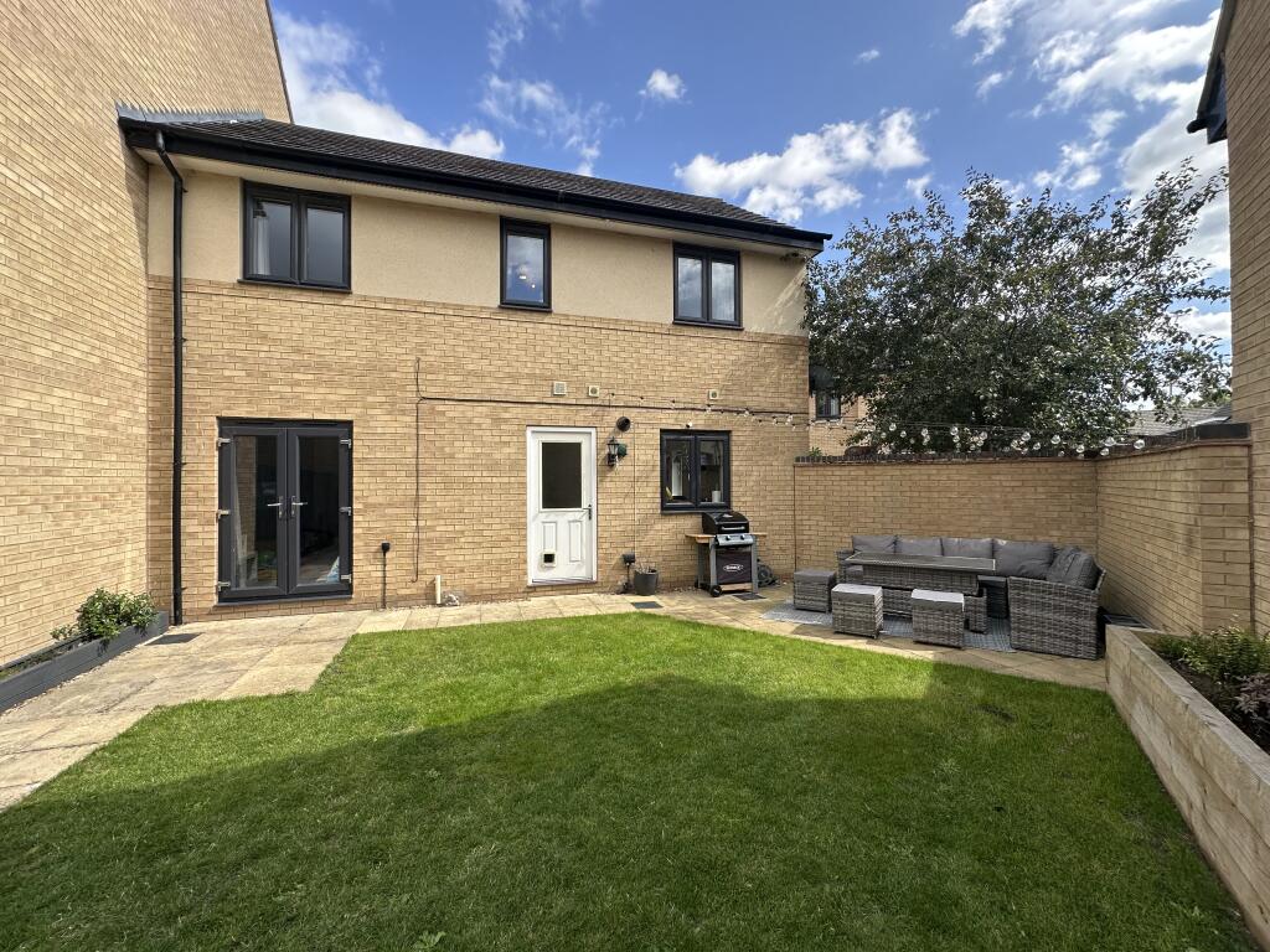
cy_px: 476
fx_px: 514
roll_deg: -0.2
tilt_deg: +0.5
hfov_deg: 102.1
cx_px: 635
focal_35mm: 14
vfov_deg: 85.7
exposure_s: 1/836
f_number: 2.2
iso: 40
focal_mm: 2.22
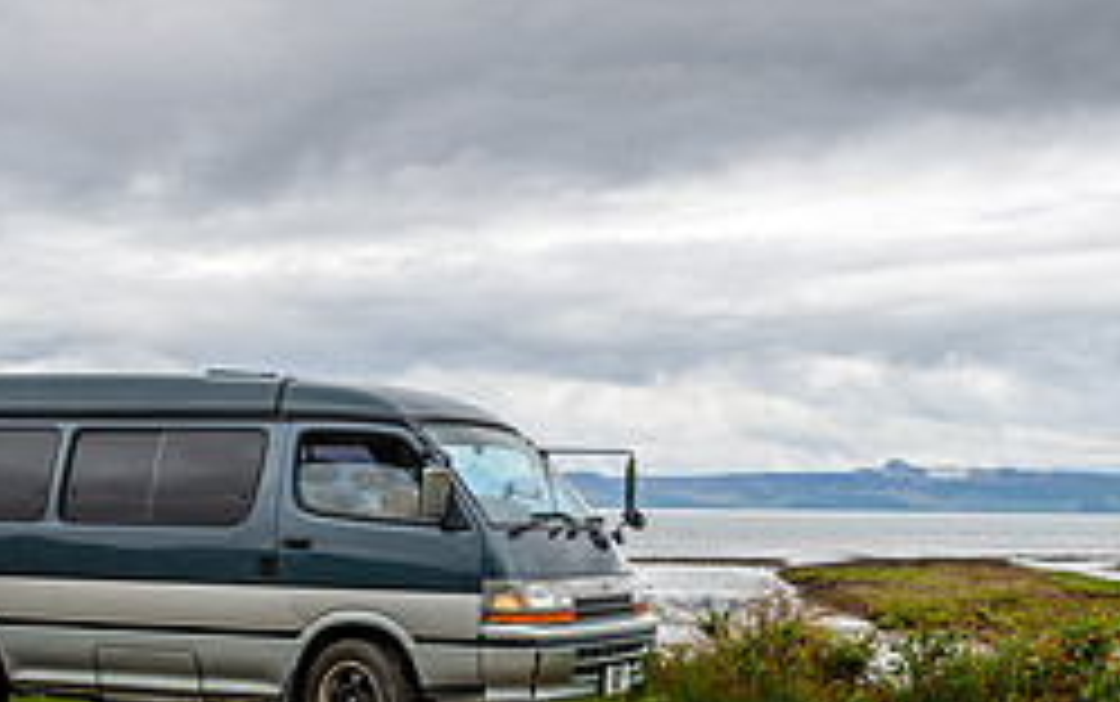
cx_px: 774
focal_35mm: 57
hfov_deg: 35.2
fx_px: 1741
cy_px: 501
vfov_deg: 22.6
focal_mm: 24
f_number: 7.1
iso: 100
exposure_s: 1/250
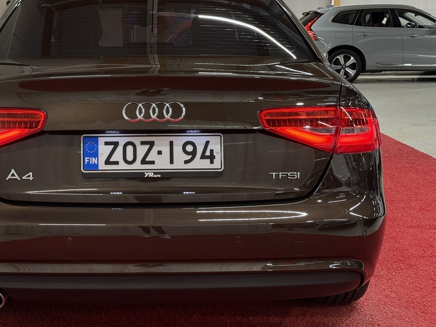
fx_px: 794
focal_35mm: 63
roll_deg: +0.0
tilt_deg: -7.5
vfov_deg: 23.3
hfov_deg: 30.6
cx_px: 155
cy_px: 140
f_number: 1.78
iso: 160
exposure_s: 1/81
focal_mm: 6.76
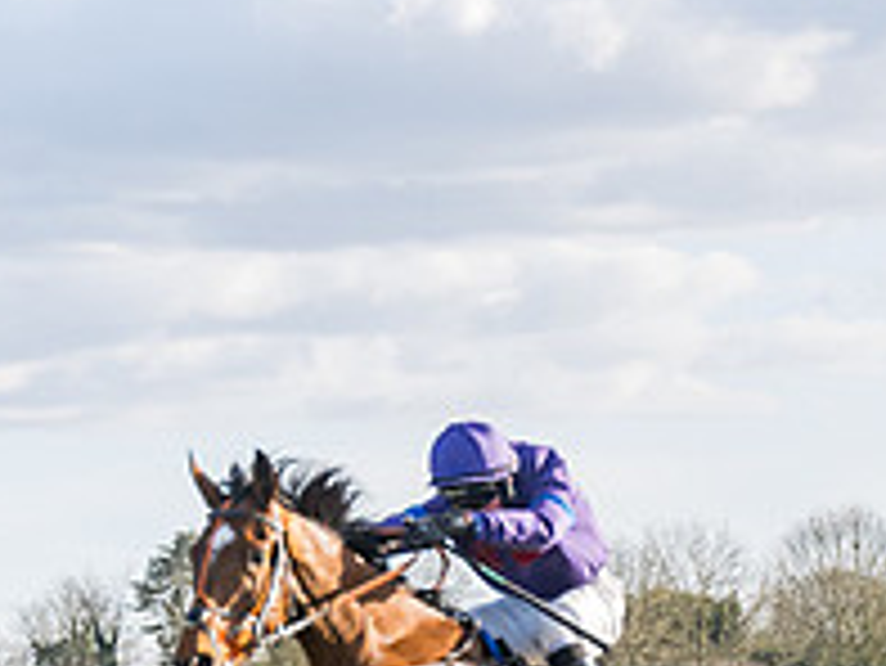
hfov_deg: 6.0
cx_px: 853
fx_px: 8452
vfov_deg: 4.5
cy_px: 760
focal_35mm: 330
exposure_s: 1/1600
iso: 400
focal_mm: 70
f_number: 4
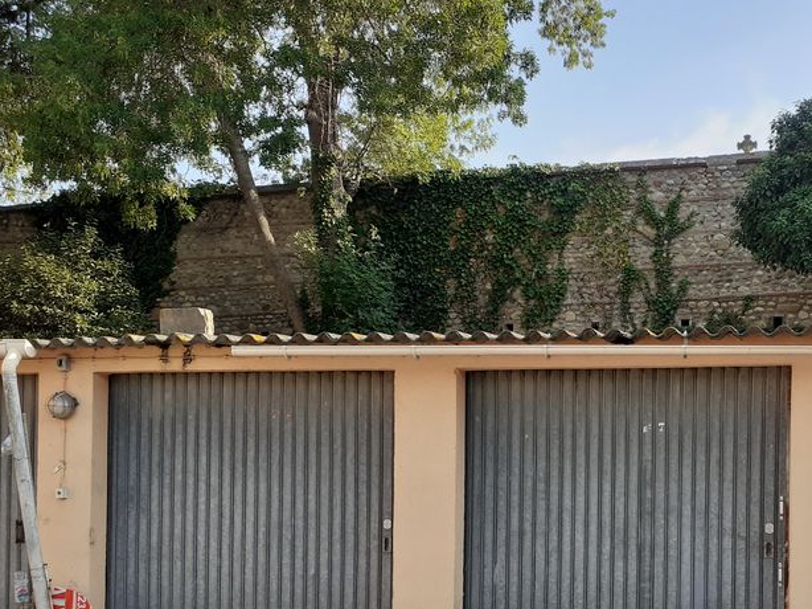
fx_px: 1032
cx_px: 631
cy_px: 485
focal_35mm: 44
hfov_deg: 41.4
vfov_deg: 32.0
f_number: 1.9
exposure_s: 1/538
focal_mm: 3.6
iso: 40
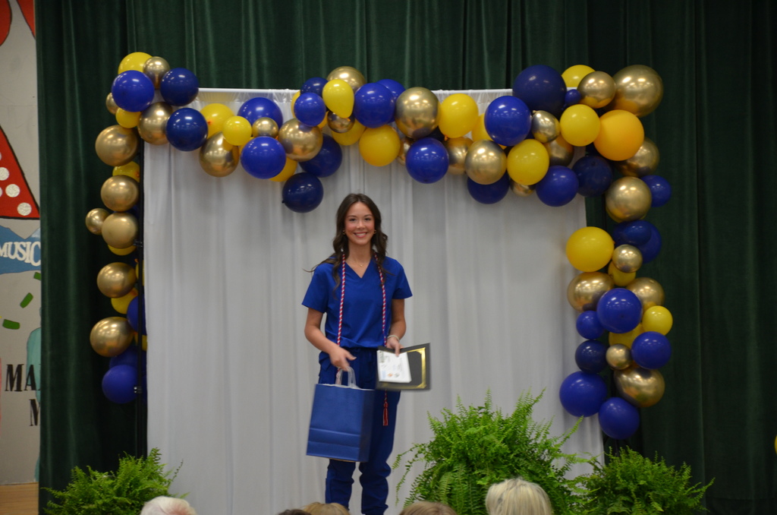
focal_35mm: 142
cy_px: 258
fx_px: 3069
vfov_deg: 9.6
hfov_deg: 14.4
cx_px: 388
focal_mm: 95
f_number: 5.3
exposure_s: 1/30
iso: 900
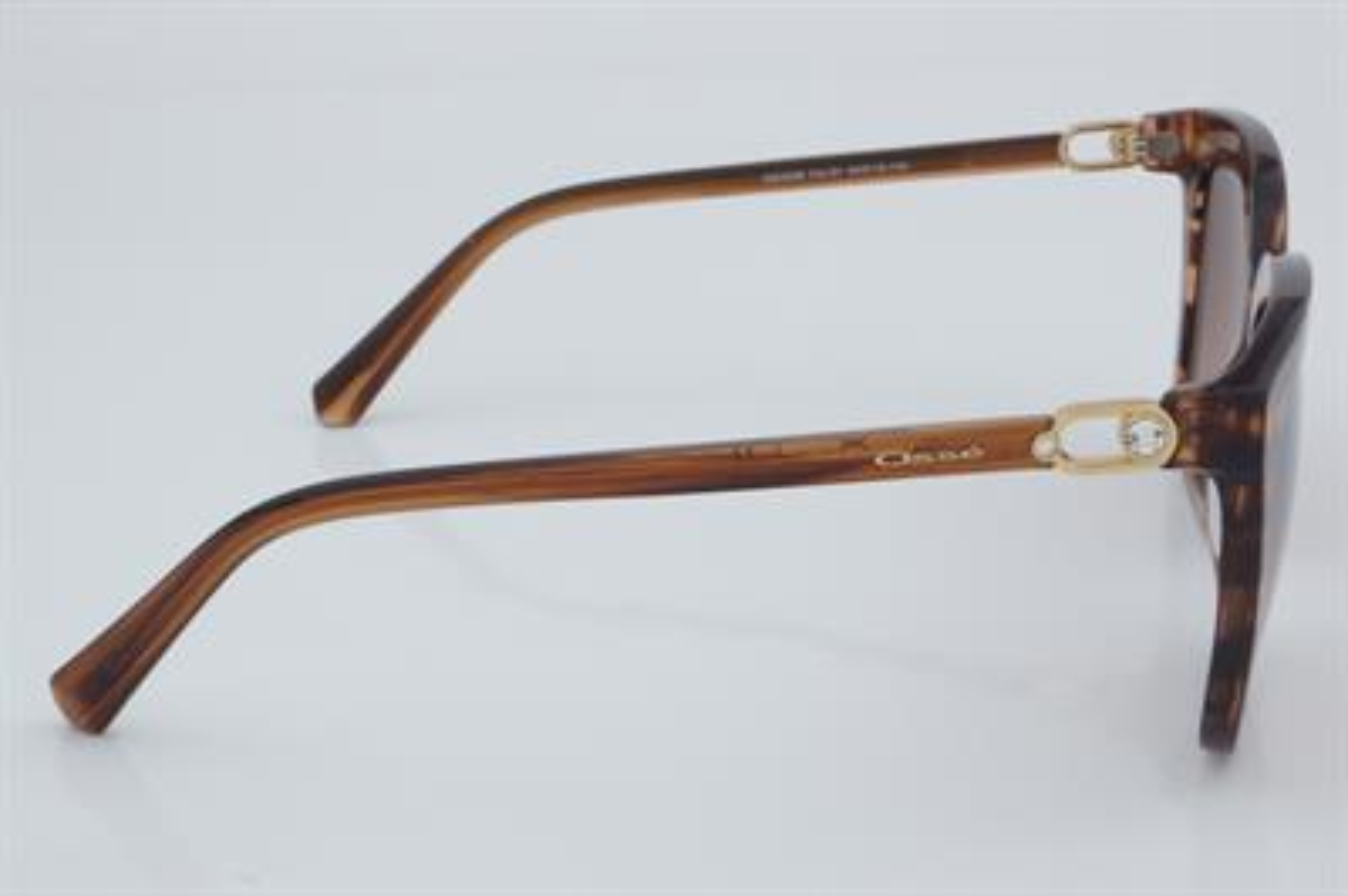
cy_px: 448
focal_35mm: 75
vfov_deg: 18.2
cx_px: 674
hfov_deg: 27.0
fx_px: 2806
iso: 100
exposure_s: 1/4
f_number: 32
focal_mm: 50
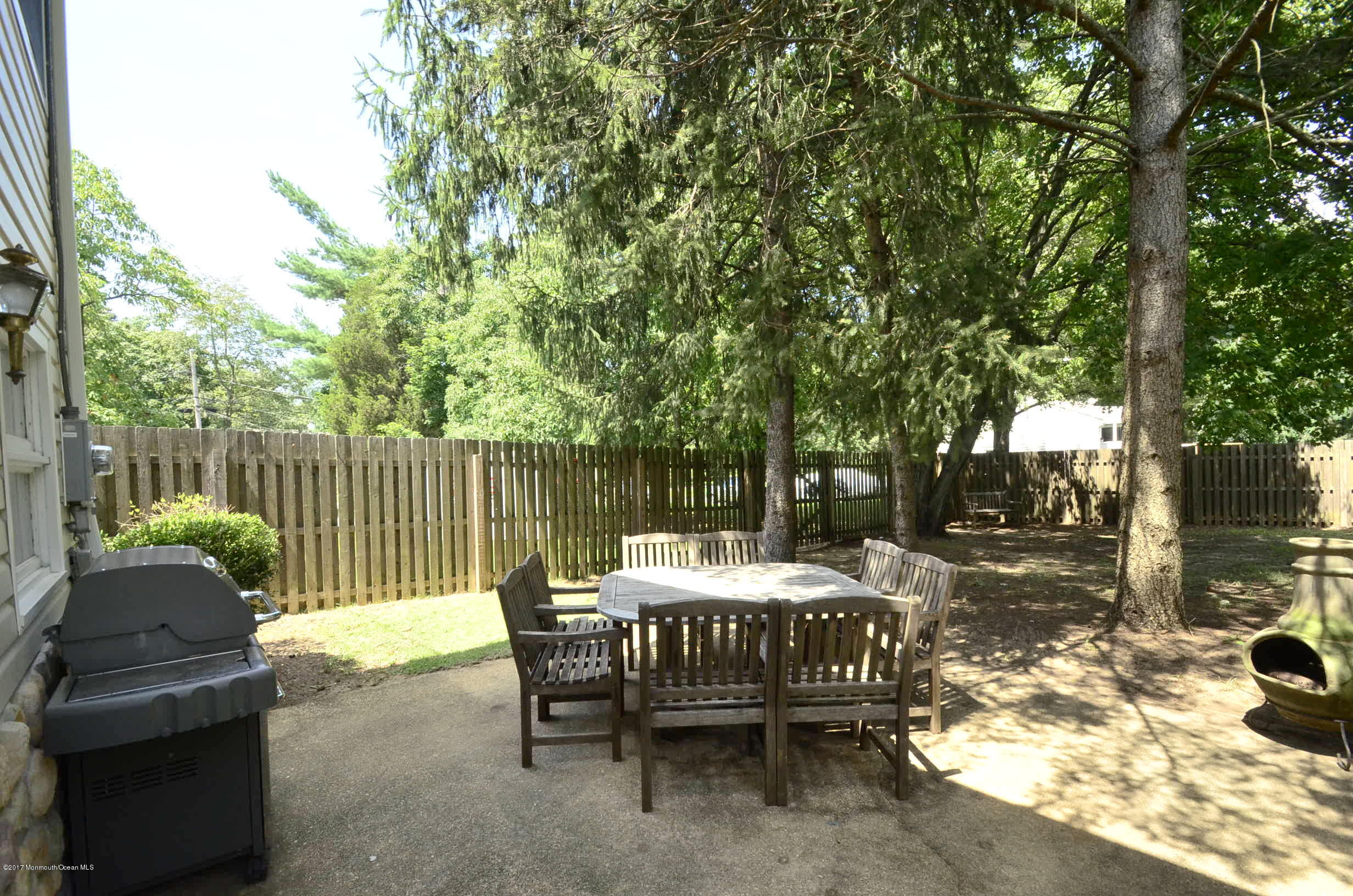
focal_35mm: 15
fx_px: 563
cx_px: 676
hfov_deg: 100.5
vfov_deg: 77.1
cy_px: 448
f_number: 8
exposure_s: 1/500
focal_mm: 10
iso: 1250
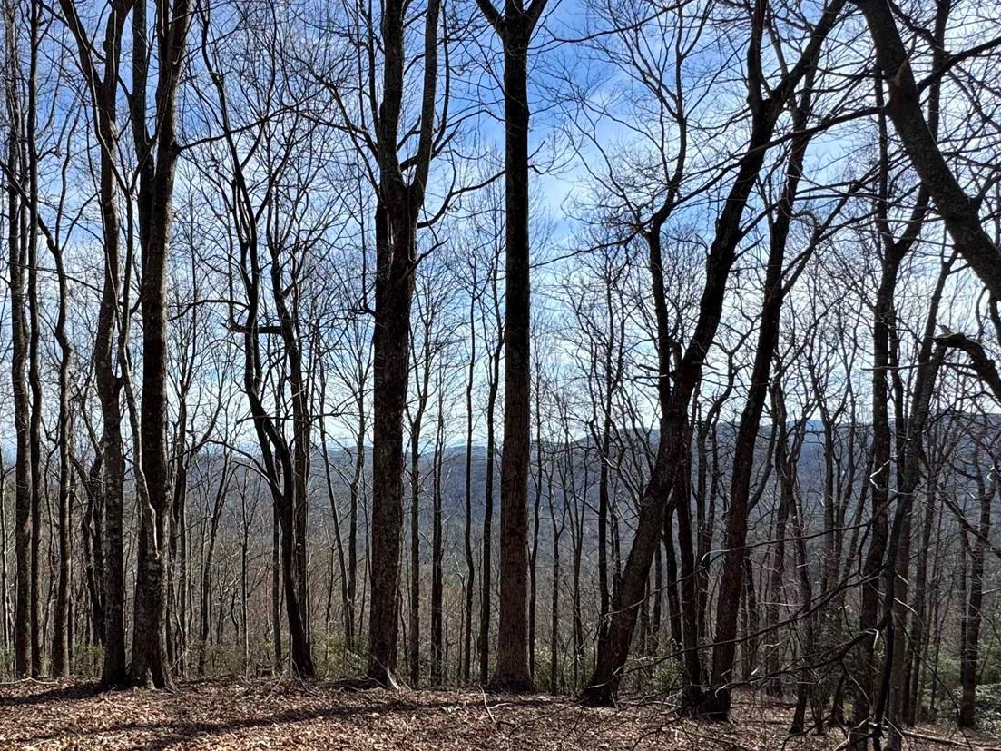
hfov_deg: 63.8
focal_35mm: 26
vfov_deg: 52.6
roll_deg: +0.0
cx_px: 263
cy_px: 459
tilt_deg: -2.1
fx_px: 752
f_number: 2.2
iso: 50
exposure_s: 1/1299
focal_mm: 2.22
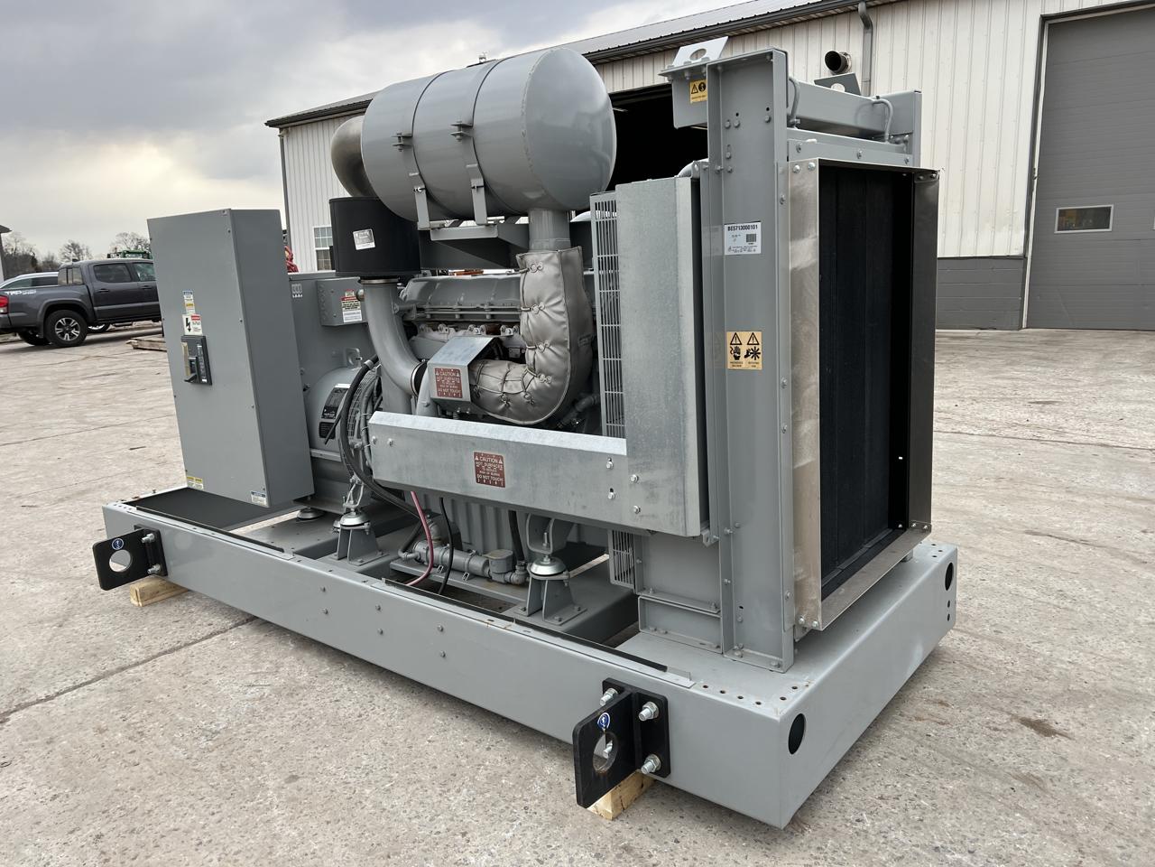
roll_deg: +0.5
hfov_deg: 67.3
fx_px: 868
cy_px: 434
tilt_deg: -11.6
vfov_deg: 53.1
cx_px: 578
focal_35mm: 26
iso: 50
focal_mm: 5.7
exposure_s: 1/192
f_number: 1.5
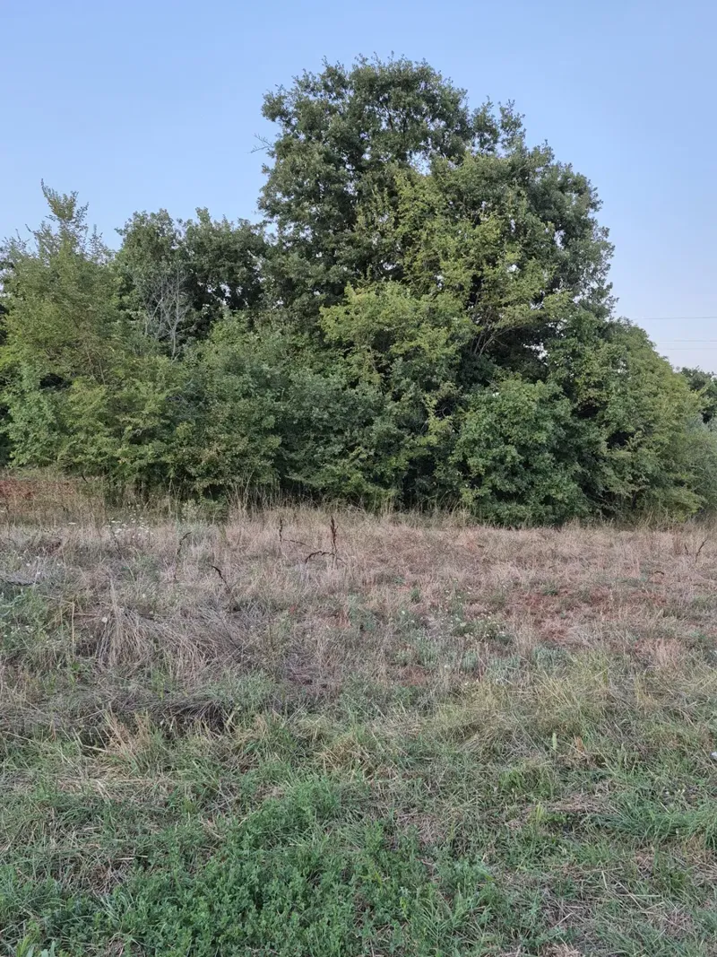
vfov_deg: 73.9
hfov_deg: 58.9
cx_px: 358
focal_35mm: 23
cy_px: 478
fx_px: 635
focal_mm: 5.4
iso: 160
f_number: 1.8
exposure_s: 1/100
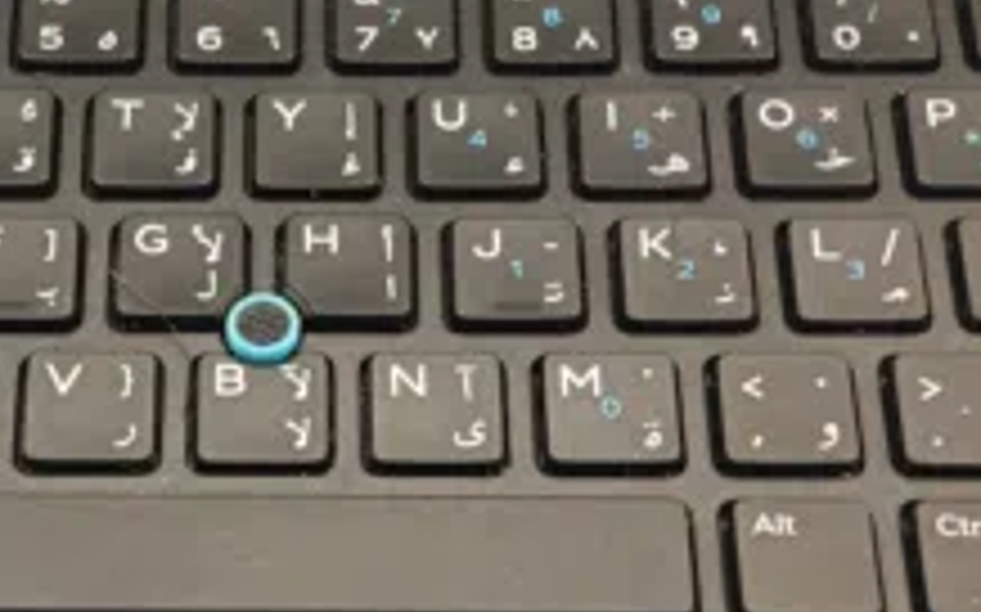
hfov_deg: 24.3
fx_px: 2245
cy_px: 603
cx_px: 216
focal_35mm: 84
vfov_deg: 15.3
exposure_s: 1/20
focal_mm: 3.98
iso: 1250
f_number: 1.8
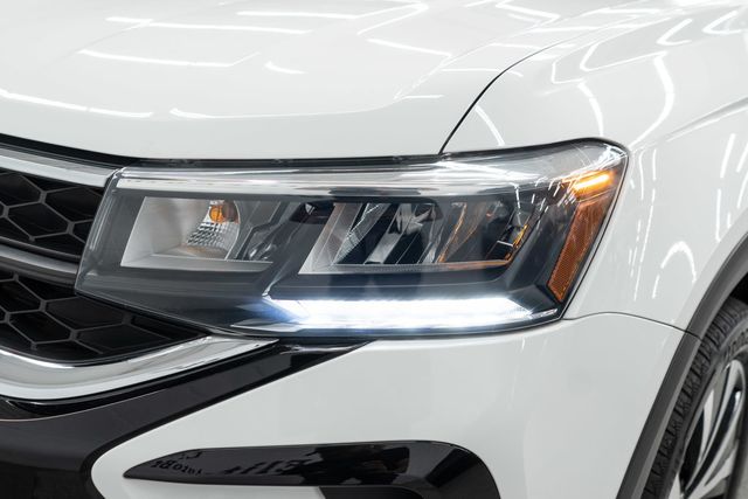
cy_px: 250
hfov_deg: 46.4
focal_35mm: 42
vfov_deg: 31.9
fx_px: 873
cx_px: 374
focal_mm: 28
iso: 250
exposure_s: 1/40
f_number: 3.5
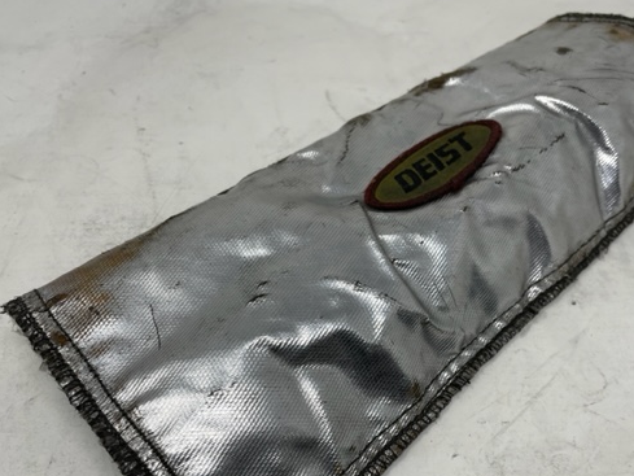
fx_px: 623
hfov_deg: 53.4
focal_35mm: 34
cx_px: 392
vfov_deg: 41.6
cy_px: 287
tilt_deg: -48.9
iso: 32
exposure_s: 1/269
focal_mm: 4.2
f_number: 1.6
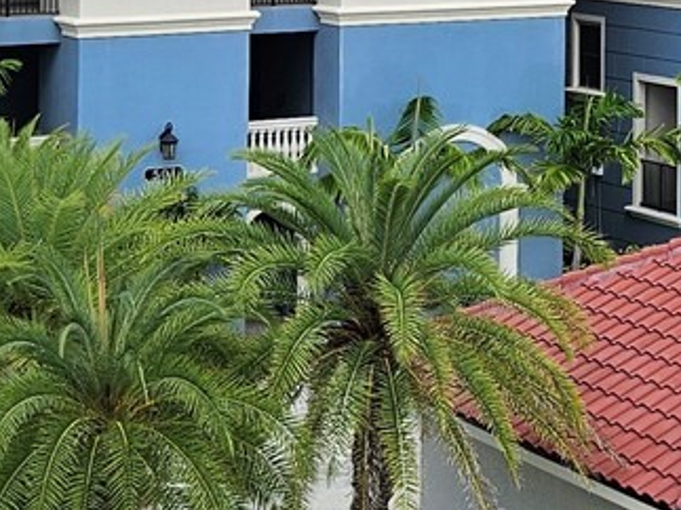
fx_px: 2242
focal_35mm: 114
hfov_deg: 16.7
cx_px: 755
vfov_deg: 12.4
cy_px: -215
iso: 25
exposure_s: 1/1087
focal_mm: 5.4
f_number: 1.8
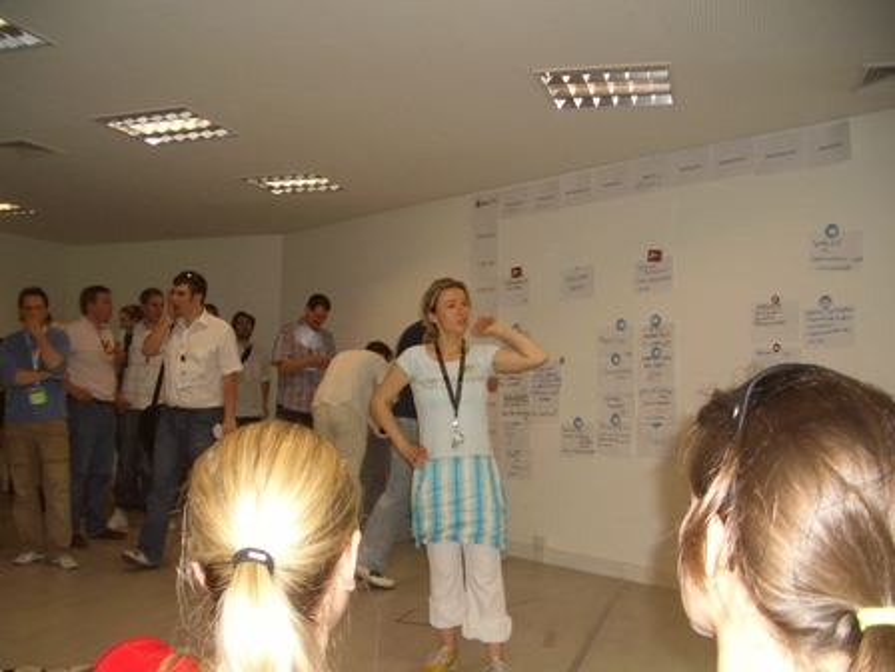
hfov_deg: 52.6
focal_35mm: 35
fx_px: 905
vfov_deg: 40.7
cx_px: 448
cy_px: 336
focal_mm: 5.8
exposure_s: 1/60
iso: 100
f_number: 2.6
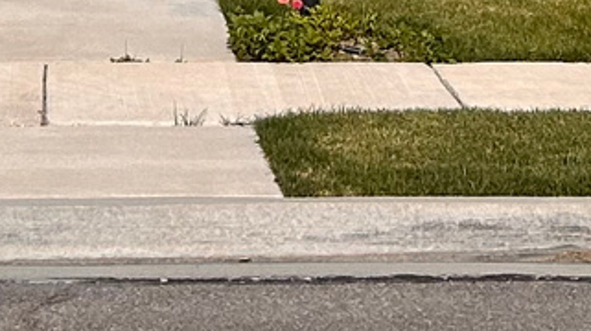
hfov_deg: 11.9
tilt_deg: +7.1
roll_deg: +0.5
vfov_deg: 6.0
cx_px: 365
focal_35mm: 181
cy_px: -765
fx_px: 2834
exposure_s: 1/5587
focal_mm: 5.7
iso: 50
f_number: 1.5
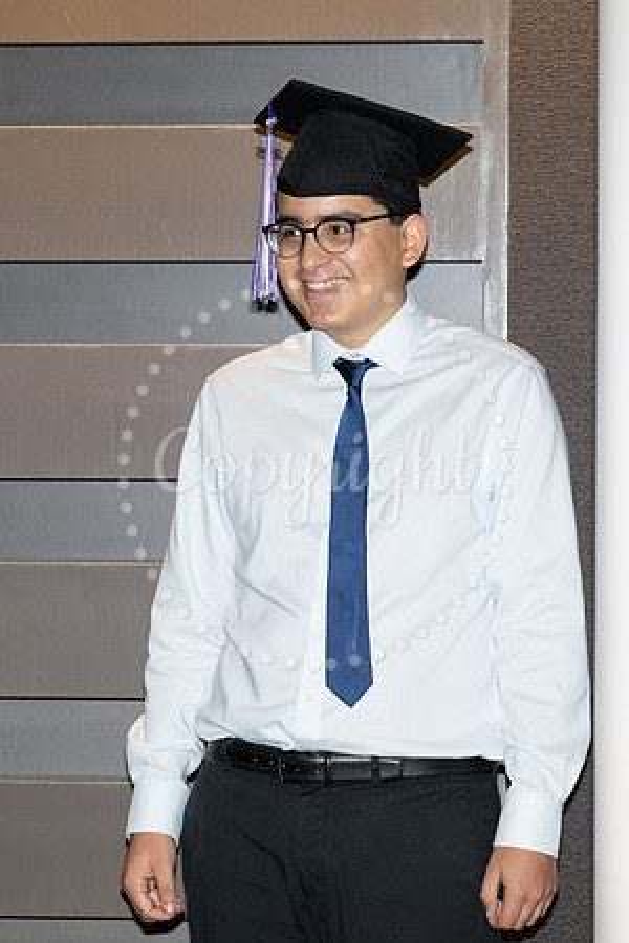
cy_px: 428
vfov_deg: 10.4
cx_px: 317
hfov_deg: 6.9
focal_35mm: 199
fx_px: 5204
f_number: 5.6
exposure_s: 1/80
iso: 640
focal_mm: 120
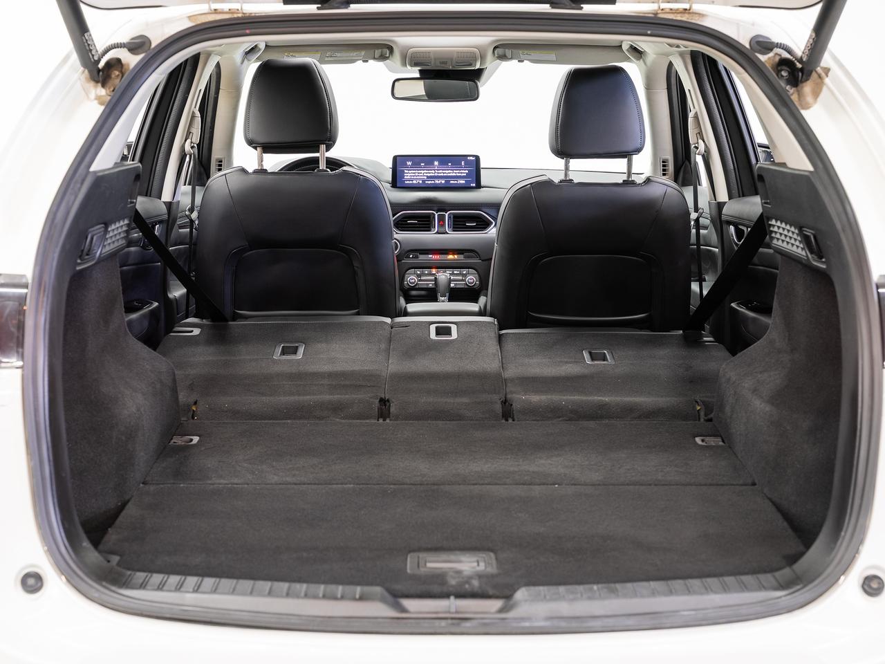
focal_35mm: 56
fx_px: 1427
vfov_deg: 26.2
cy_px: 332
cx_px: 442
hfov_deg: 34.5
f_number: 5.6
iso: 100
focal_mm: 51.6
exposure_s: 1/1.25
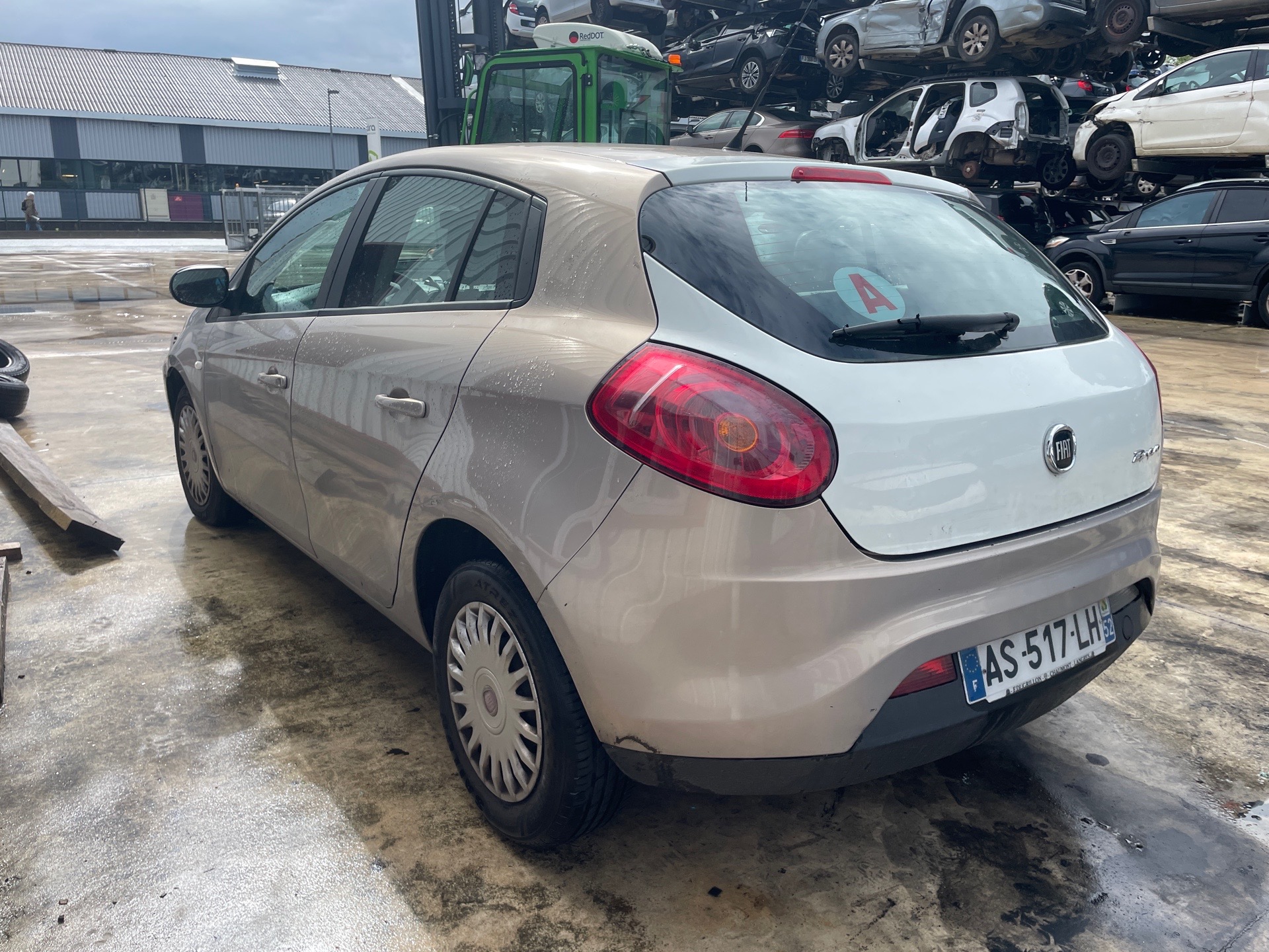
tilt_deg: -15.8
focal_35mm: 26
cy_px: 476
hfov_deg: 67.3
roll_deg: +0.5
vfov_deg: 53.1
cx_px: 634
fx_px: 953
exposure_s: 1/2020
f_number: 1.6
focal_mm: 4.2
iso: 32
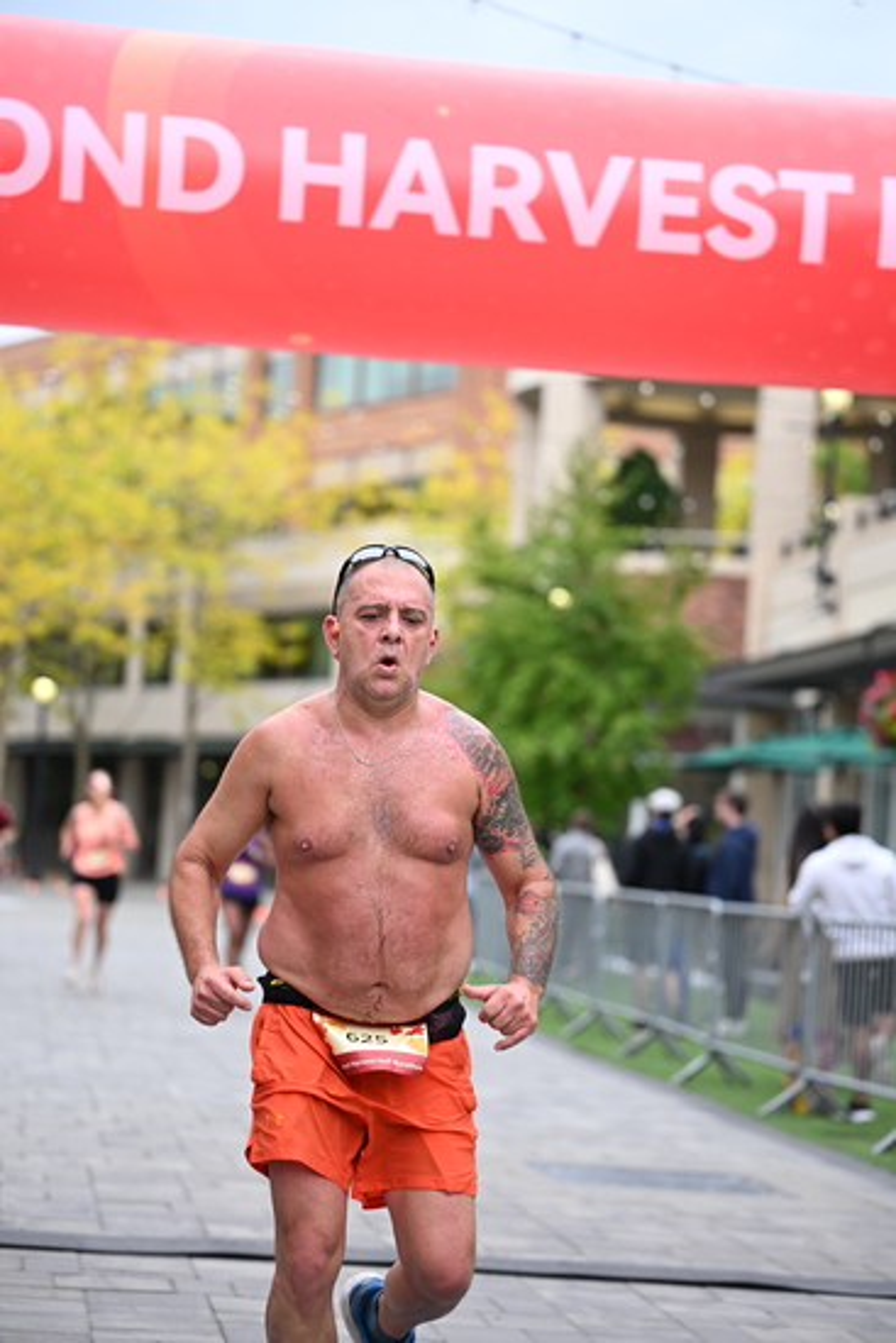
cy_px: 672
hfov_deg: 15.0
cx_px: 448
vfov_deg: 22.4
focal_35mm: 91
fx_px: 3395
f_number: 2.8
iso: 640
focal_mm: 91
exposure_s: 1/2000
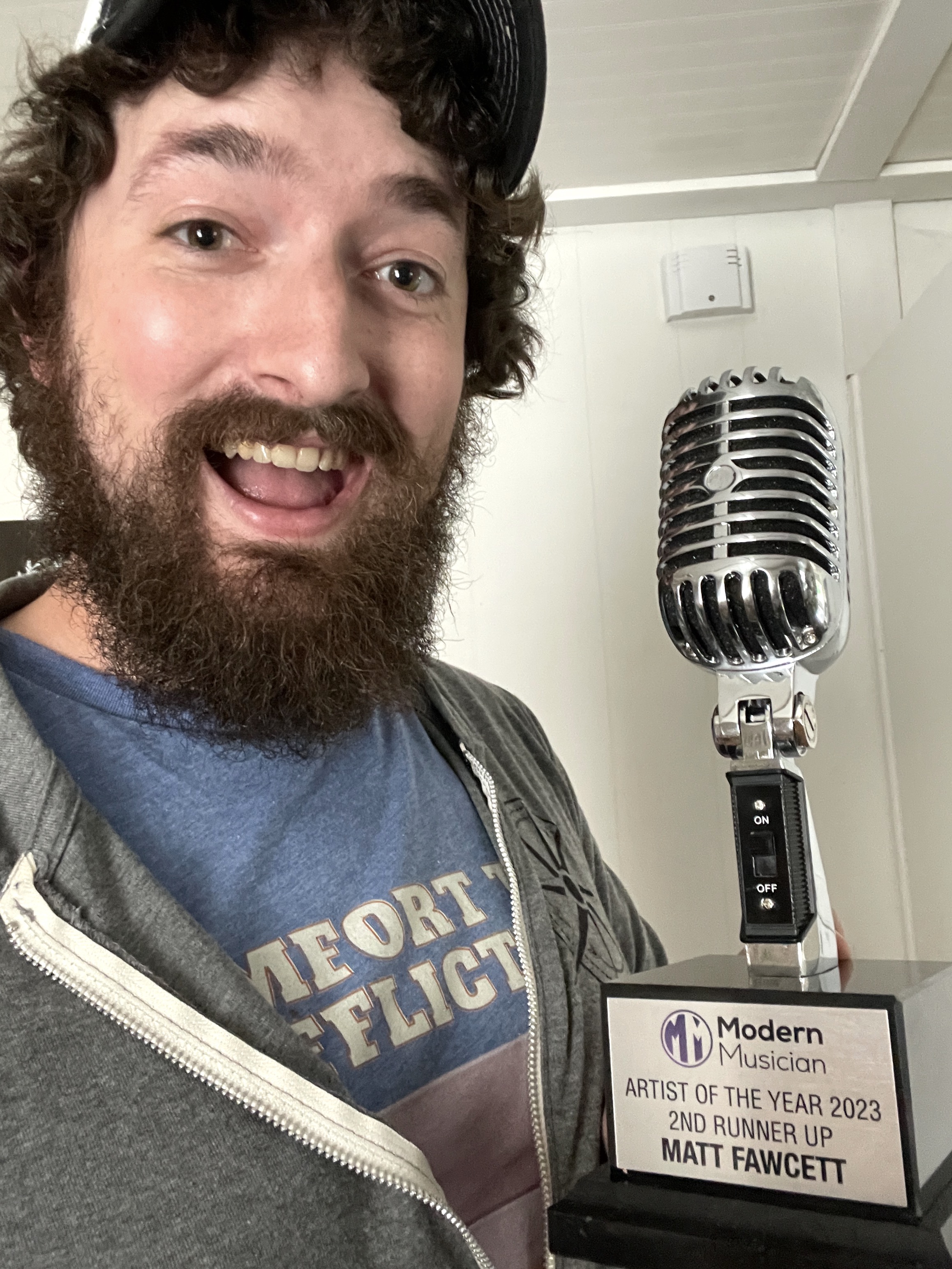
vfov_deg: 60.0
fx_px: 1100
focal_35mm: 30
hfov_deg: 46.8
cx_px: 476
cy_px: 634
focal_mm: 2.71
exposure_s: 1/15
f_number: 2.2
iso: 800
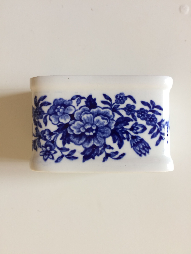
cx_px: 96
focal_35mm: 29
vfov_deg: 61.7
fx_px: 213
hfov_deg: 48.2
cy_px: 127
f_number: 2.2
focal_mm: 4.15
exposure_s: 1/33
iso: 40
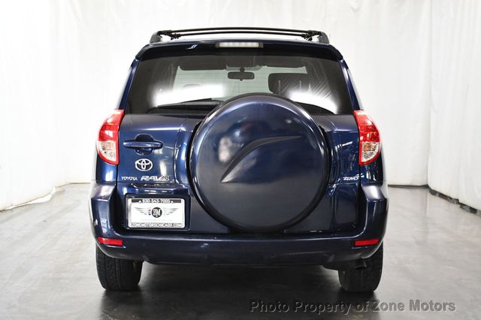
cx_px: 240
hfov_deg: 35.1
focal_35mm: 57
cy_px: 160
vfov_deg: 23.8
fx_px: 761
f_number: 4.8
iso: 2800
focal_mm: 38
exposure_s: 1/125
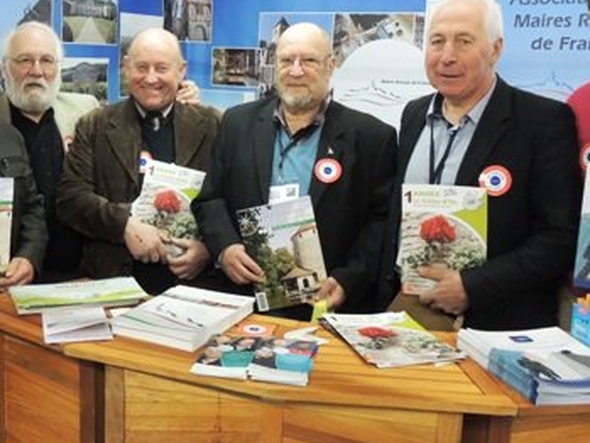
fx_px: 750
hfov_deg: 42.3
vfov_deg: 32.9
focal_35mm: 44
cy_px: 196
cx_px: 189
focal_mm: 4.3
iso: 400
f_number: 3
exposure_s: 1/20
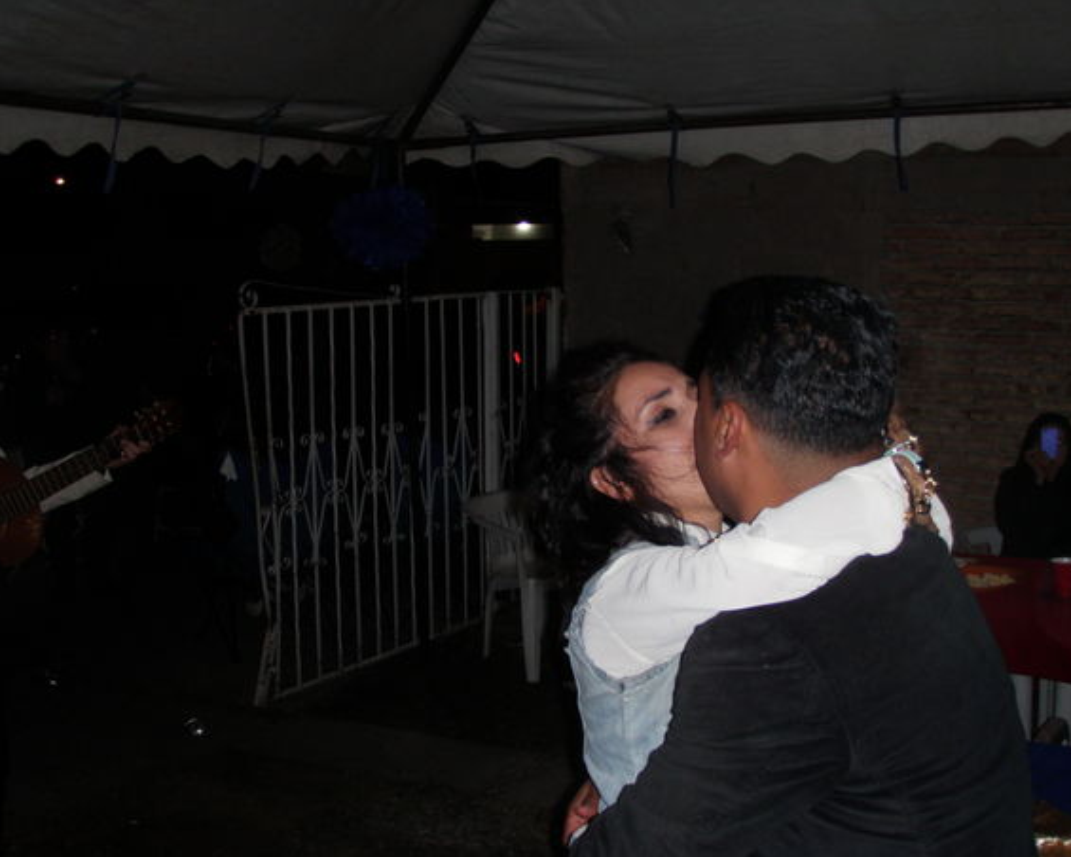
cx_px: 576
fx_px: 1331
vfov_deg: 35.7
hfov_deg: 43.8
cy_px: 436
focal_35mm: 42
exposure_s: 1/30
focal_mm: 6.7
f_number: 3.5
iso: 125
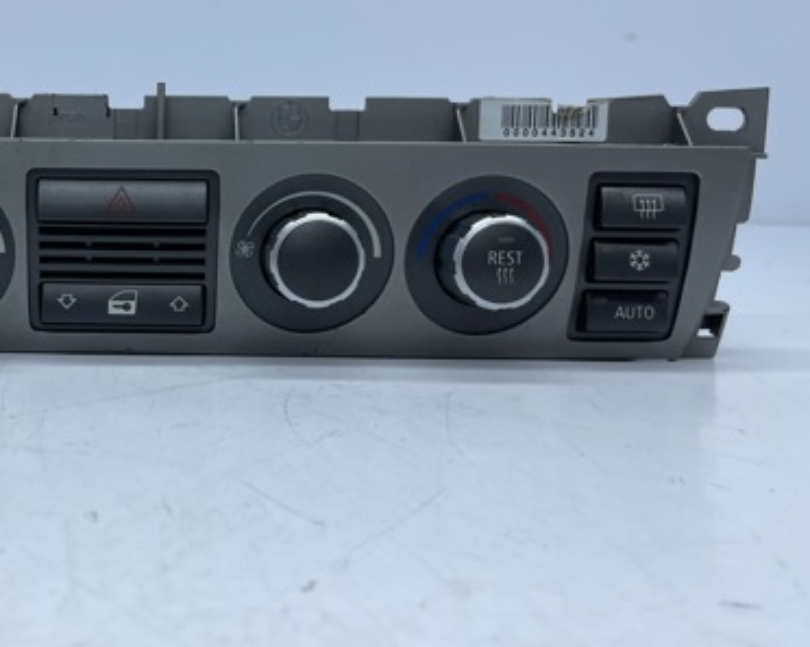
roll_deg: -0.9
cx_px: 135
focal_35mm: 42
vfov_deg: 35.6
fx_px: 1006
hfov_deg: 41.5
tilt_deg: -13.4
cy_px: 272
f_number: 1.6
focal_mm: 5.1
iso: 32
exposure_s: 1/611
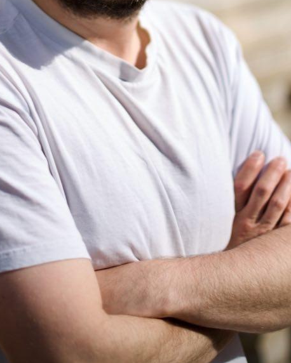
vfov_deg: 17.9
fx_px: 1130
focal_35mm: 105
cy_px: 4
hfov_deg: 14.7
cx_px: 125
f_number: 1.4
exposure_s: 1/3200
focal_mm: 50
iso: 31
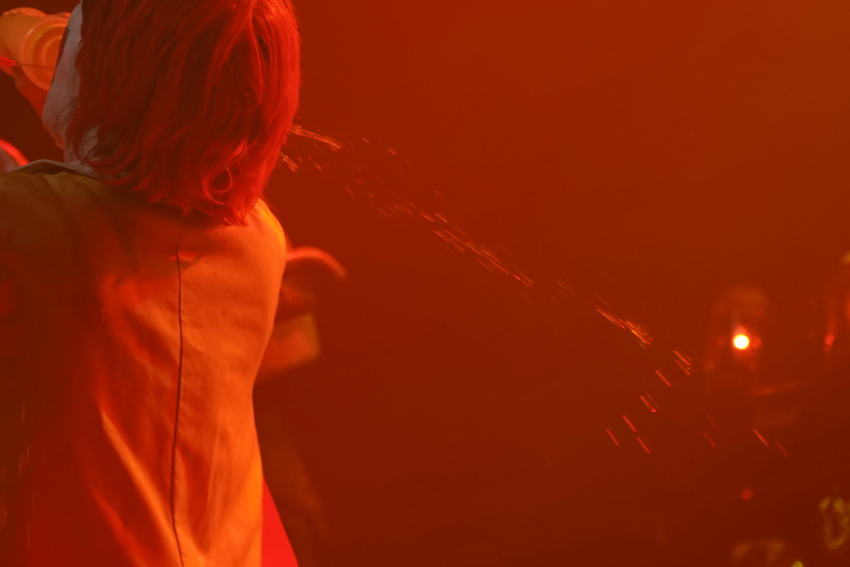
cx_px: 20
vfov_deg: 7.6
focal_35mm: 180
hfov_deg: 11.3
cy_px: 22
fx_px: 4249
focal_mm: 86
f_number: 4
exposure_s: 1/160
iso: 2000
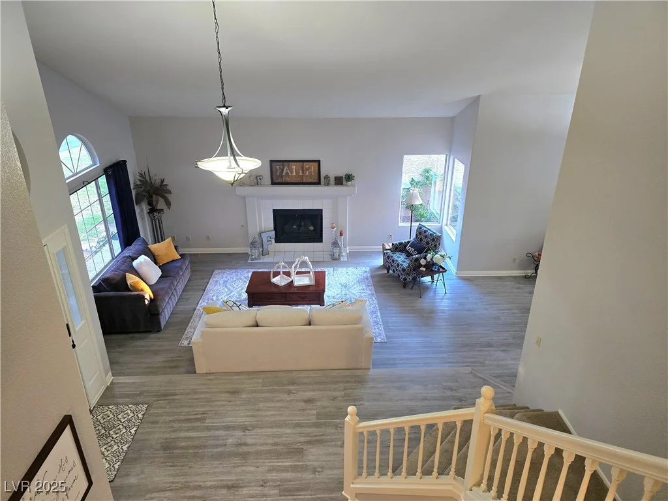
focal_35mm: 23
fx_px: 444
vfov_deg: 58.9
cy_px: 250
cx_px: 334
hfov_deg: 73.9
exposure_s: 1/120
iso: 640
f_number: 1.7
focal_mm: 6.3
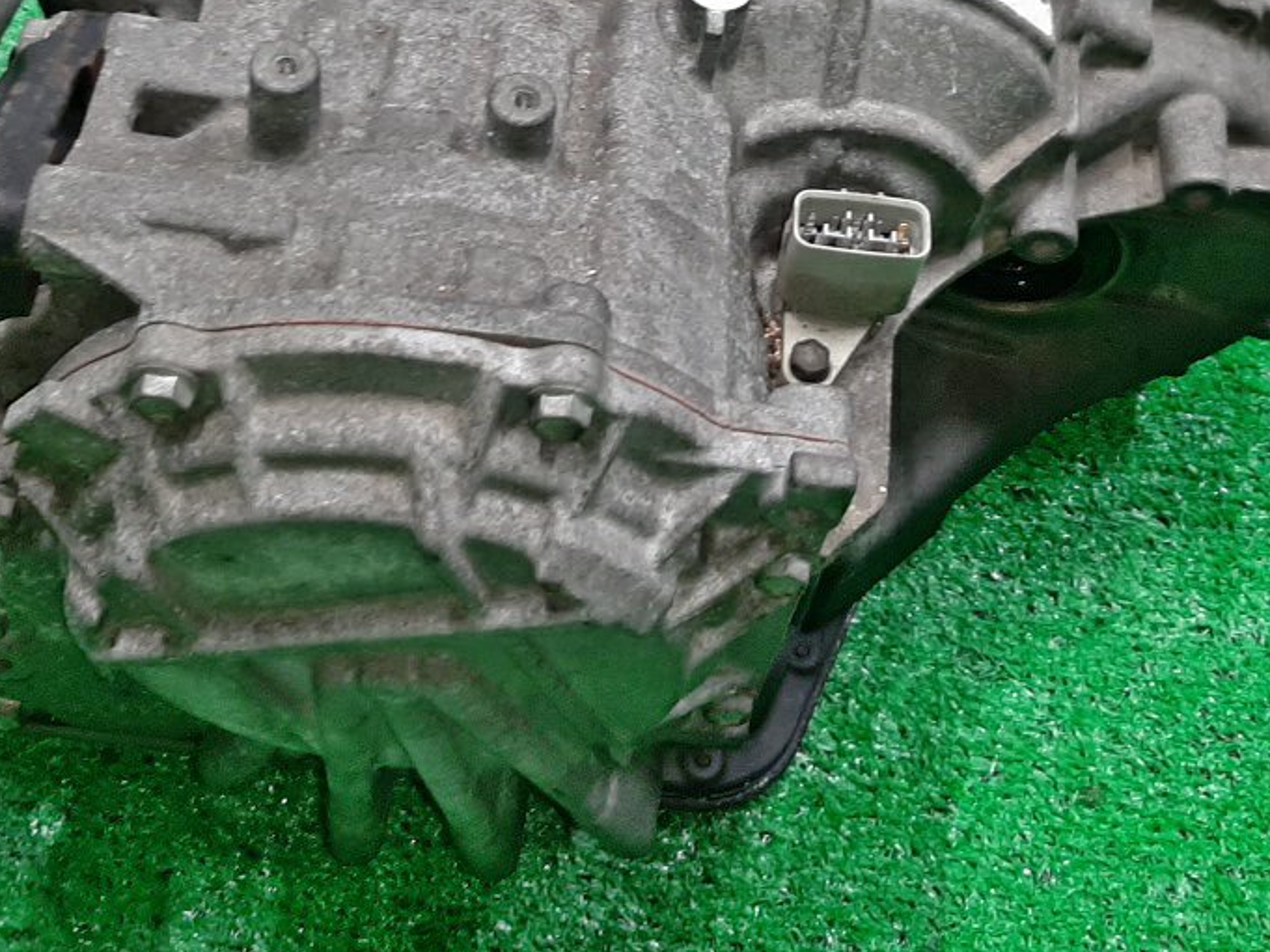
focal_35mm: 55
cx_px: 647
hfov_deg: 34.9
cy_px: 123
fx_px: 2018
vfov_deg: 25.8
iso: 128
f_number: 1.7
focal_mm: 3.93
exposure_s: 1/50
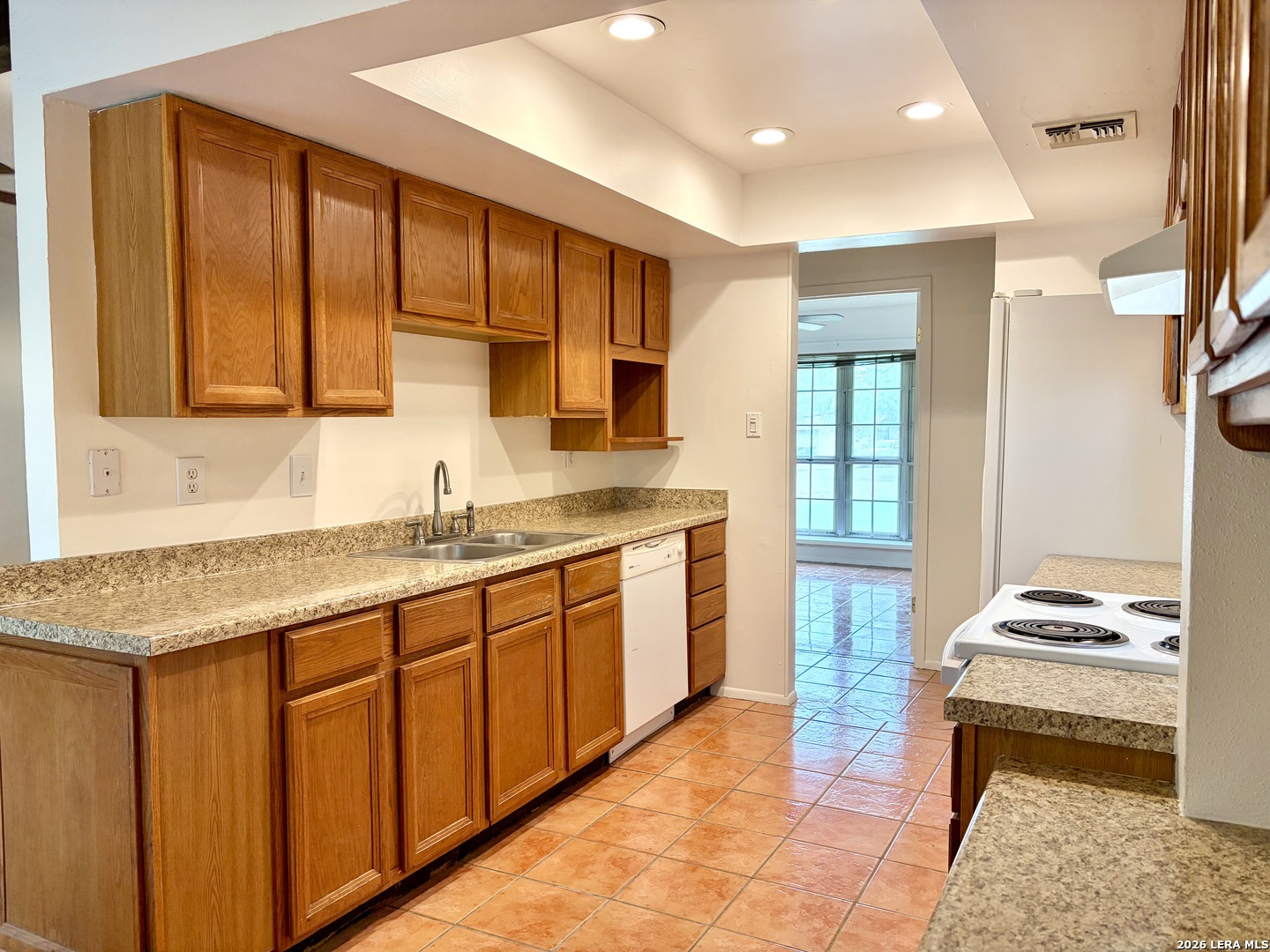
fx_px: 954
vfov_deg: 53.1
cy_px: 476
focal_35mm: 26
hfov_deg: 67.3
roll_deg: -0.4
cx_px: 635
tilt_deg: -2.8
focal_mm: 5.96
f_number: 1.6
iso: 160
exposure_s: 1/120
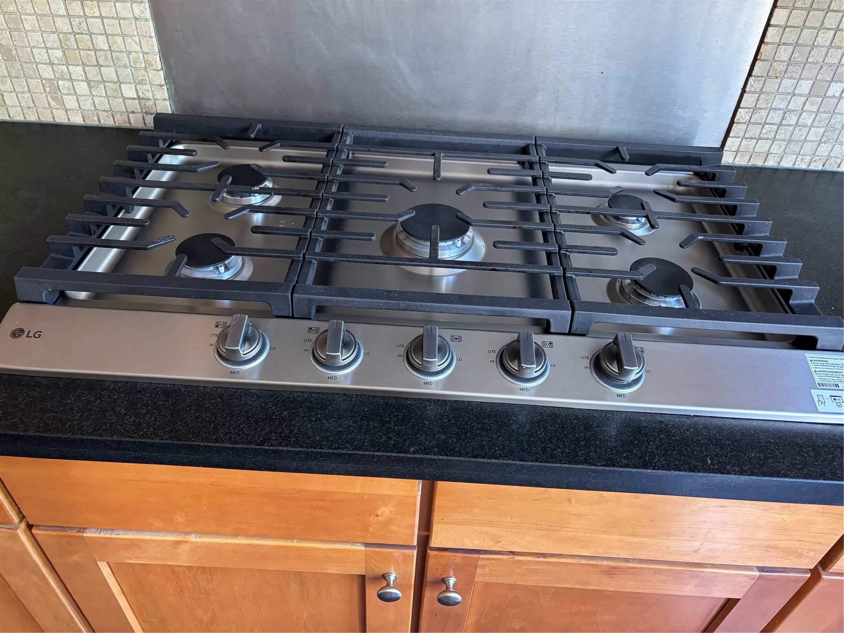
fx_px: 634
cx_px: 422
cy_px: 316
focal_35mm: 26
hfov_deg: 67.3
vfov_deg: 53.1
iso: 320
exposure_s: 1/60
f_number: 1.6
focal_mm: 5.96
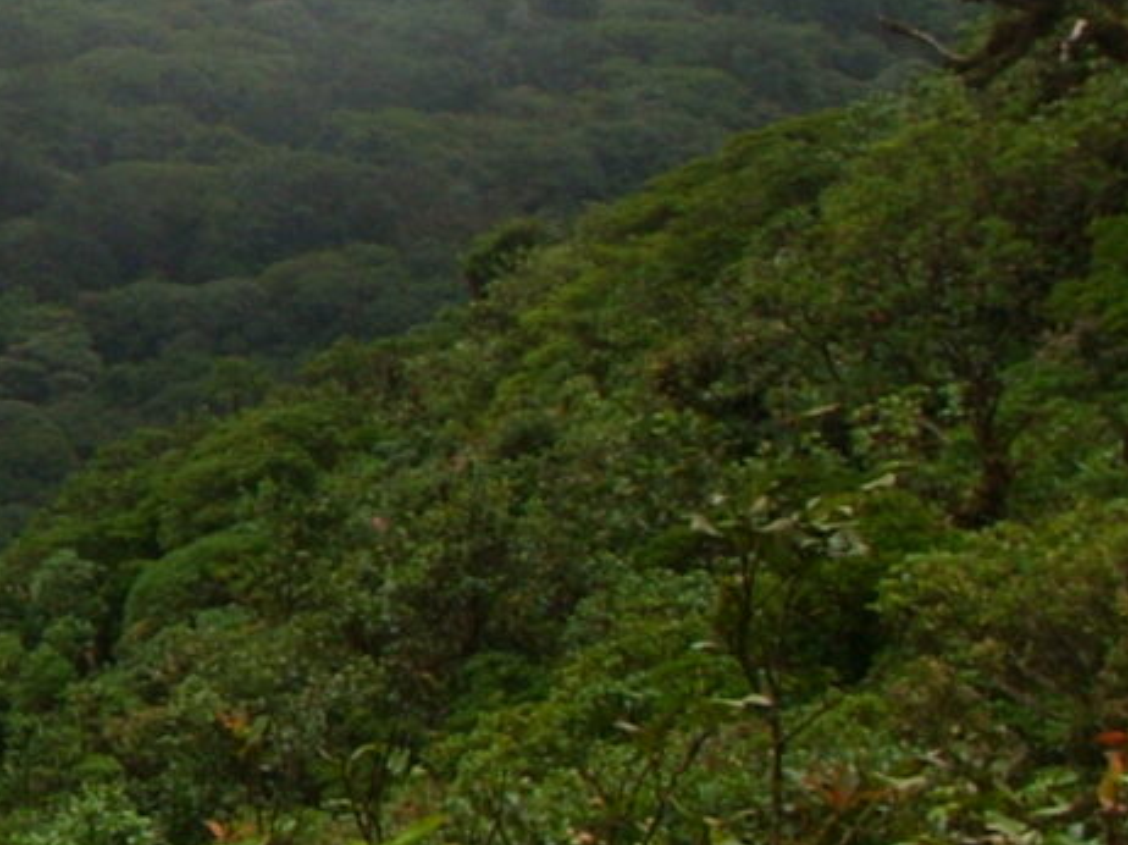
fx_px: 5895
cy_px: 208
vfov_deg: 8.2
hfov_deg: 10.0
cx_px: -1279
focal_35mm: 181
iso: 50
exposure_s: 1/209
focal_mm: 7.8
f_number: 7.4
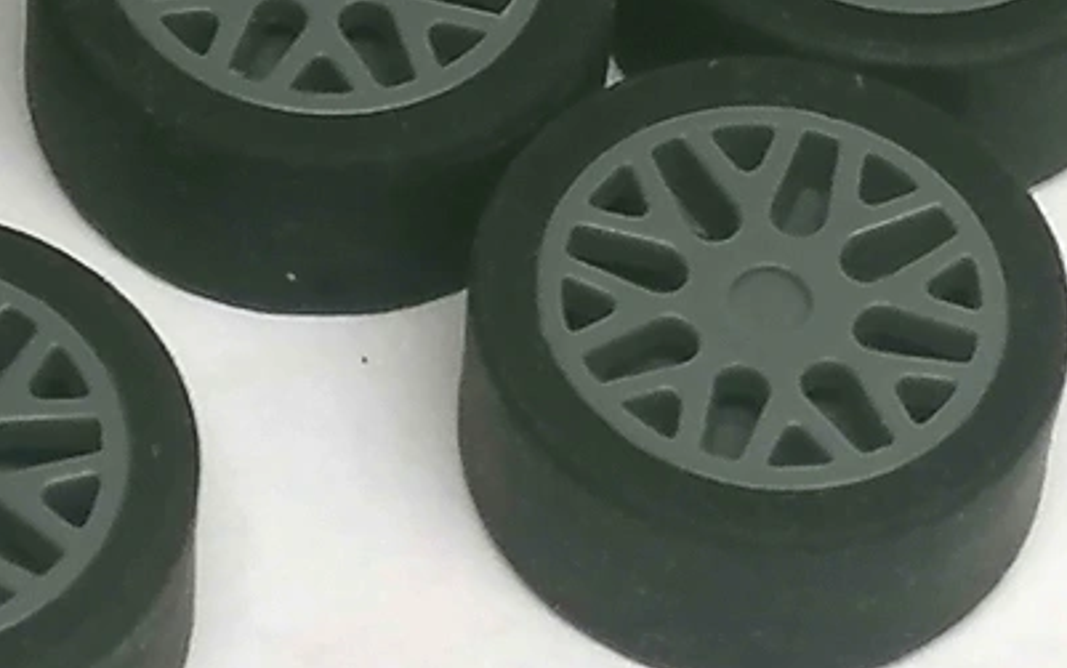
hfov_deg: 8.8
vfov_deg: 5.5
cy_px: -51
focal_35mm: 238
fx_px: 6924
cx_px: 346
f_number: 1.8
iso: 50
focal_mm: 4.75
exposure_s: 1/217
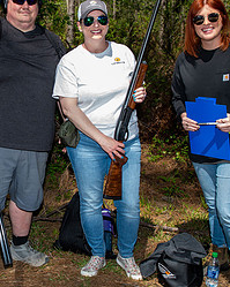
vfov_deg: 32.0
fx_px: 502
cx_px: 39
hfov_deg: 25.3
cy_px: 133
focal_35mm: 59
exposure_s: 1/250
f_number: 5.6
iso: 50
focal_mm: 27
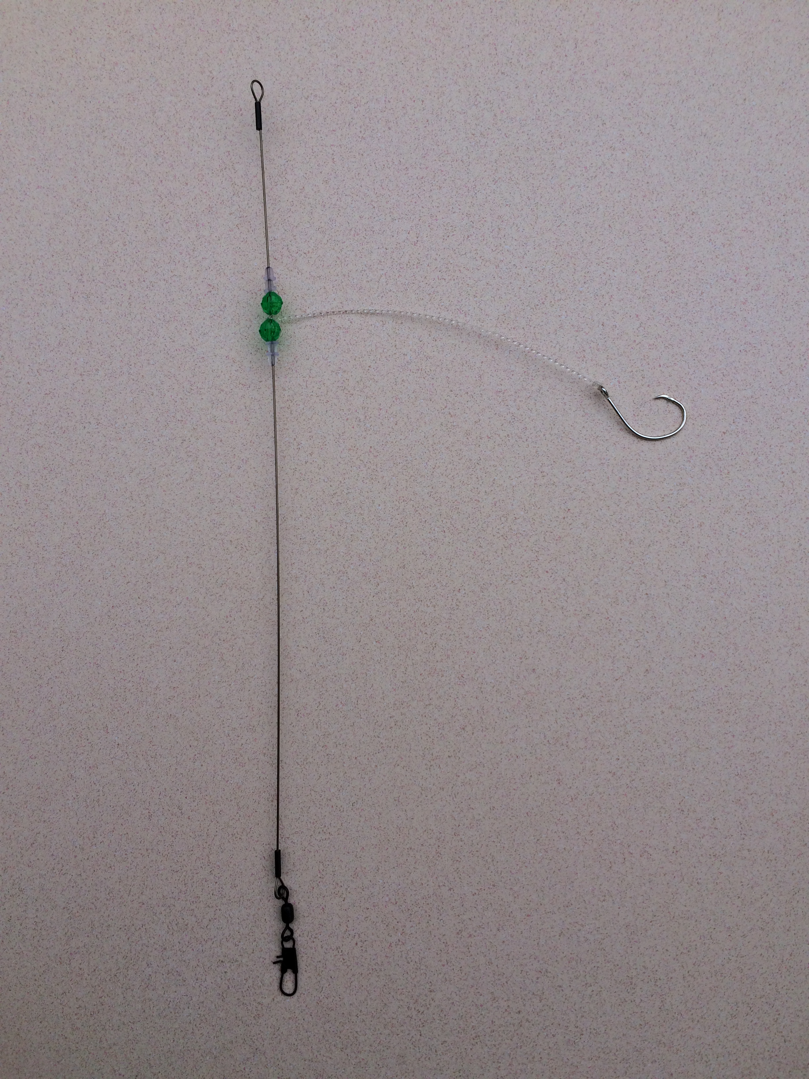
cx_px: 404
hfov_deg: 48.2
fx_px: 904
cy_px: 540
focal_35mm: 29
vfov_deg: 61.7
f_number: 2.2
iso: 32
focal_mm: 4.15
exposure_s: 1/2160
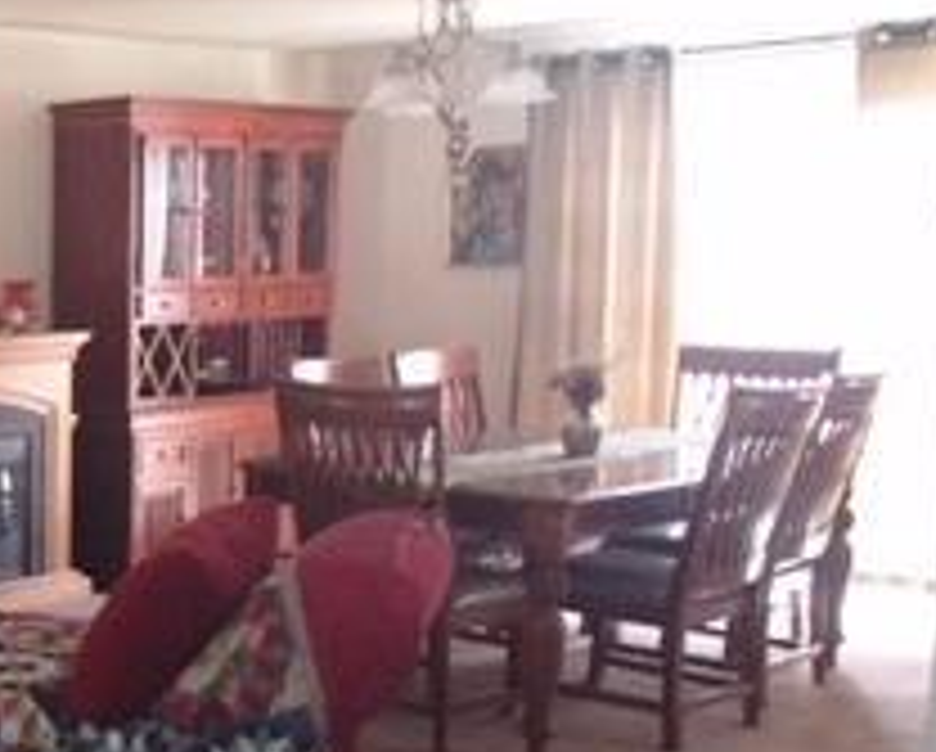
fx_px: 2413
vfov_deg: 17.7
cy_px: 450
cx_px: -342
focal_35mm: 87
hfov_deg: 19.8
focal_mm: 4.15
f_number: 2.2
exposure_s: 1/15
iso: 125
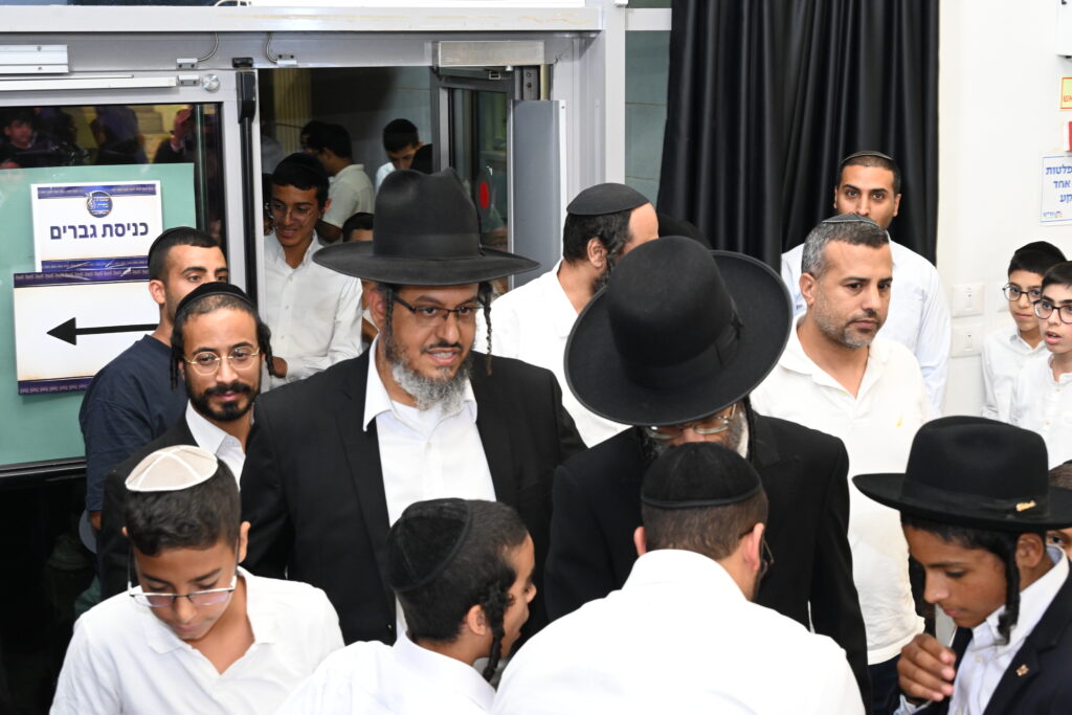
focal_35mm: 54
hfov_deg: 36.9
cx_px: 536
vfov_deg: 25.1
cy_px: 358
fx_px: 1608
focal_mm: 54
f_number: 9
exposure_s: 1/100
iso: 2500
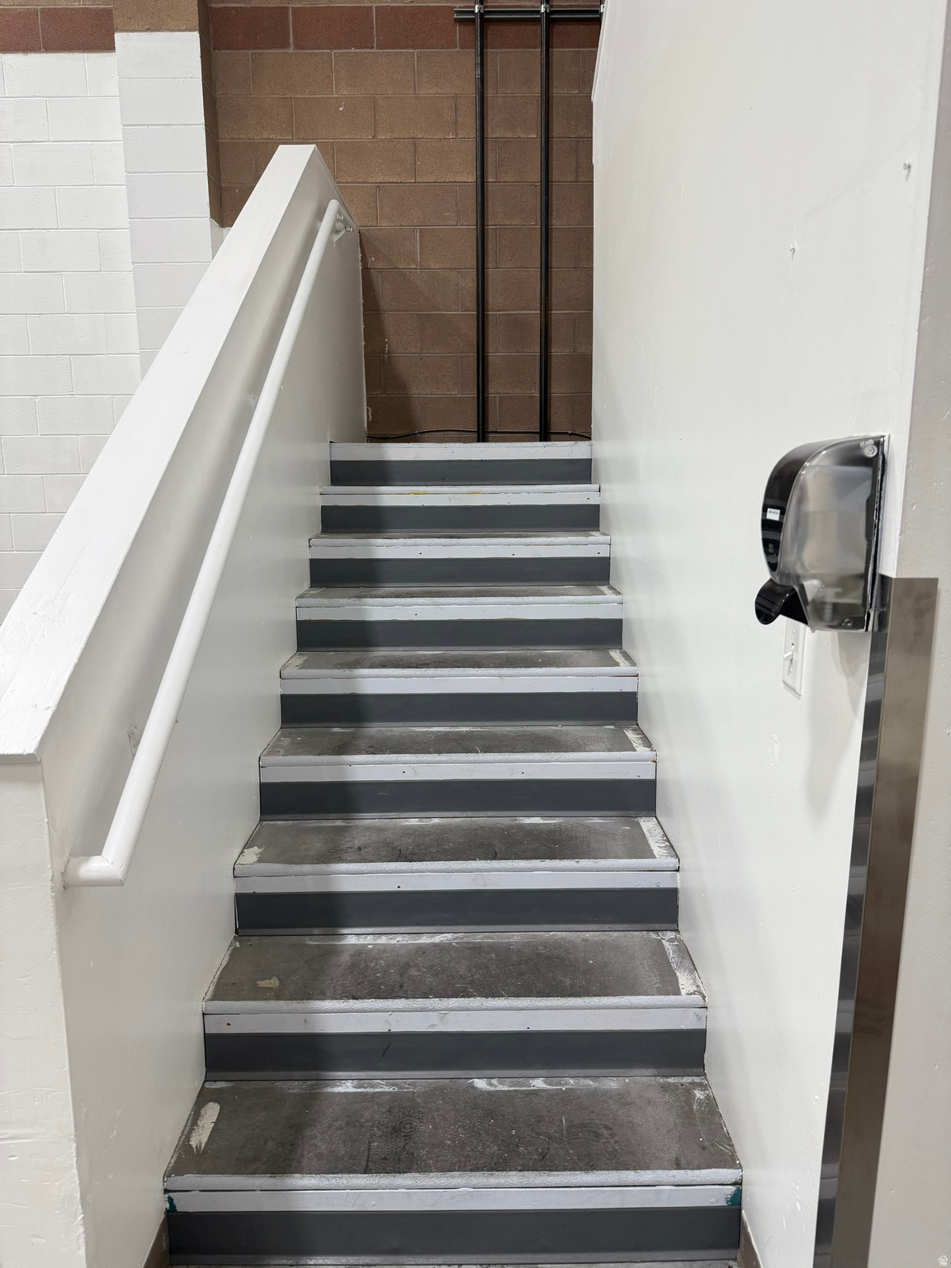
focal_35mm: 24
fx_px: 879
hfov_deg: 56.8
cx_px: 476
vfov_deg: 71.6
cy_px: 634
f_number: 1.78
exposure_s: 1/120
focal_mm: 6.76
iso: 160
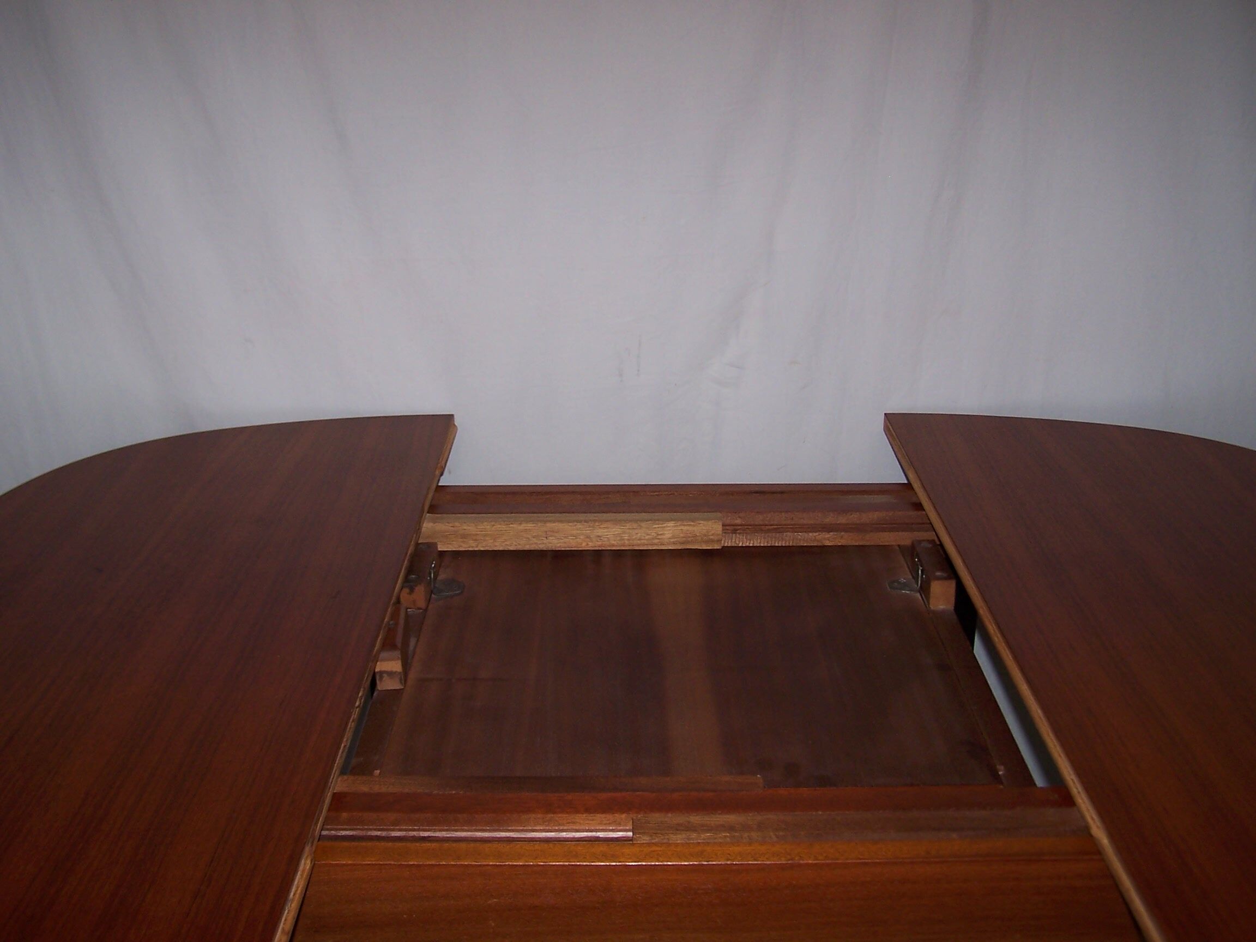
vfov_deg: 37.7
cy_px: 471
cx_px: 628
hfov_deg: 49.0
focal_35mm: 38
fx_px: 1379
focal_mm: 6.3
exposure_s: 1/60
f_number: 2.8
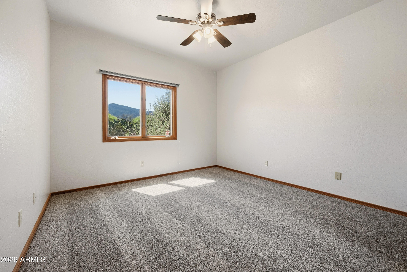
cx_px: 204
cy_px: 136
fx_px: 158
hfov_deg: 104.2
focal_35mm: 14
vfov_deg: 81.2
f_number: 9
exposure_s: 1/80
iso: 250
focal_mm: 14
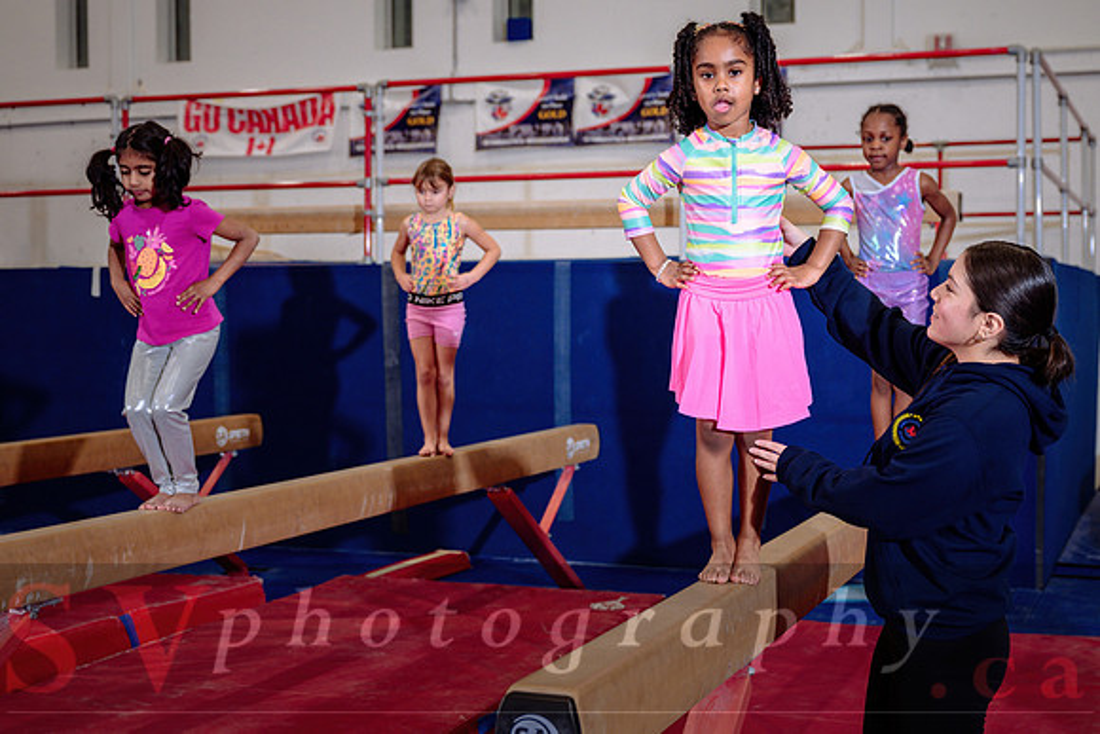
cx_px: 628
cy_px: 336
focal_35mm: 51
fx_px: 1573
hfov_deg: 38.5
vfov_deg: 26.3
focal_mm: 43
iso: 800
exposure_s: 1/250
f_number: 3.5
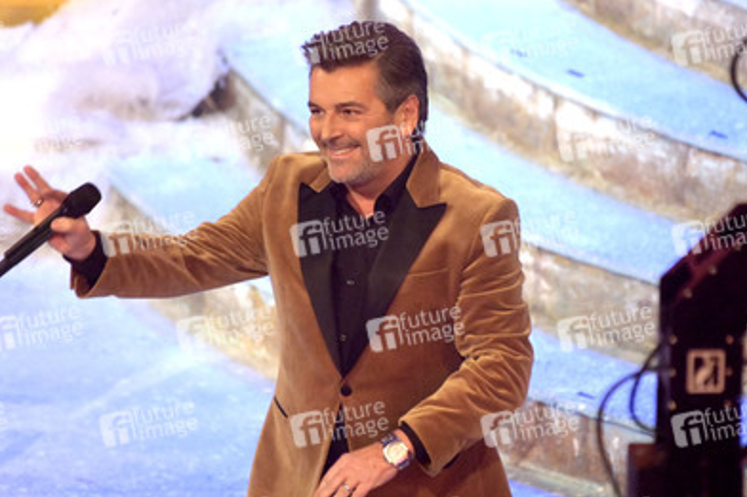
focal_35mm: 575
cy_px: 282
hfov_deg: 3.6
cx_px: 365
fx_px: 11926
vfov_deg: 2.4
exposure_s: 1/400
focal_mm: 500
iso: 12800
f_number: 5.6
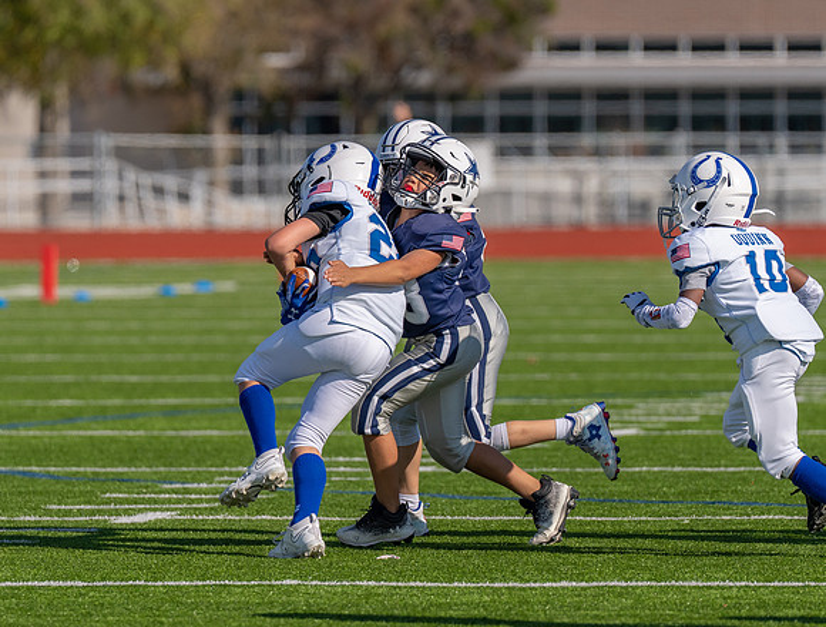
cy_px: 338
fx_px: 9467
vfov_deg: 3.8
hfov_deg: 5.0
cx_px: 377
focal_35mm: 395
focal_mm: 200
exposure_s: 1/4000
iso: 160
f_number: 3.2
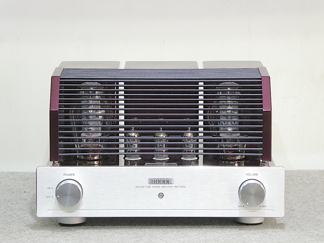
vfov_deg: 9.3
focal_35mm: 160
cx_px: 162
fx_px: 1498
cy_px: 122
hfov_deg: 12.3
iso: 200
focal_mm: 28.7
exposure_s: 1/8
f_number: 5.5
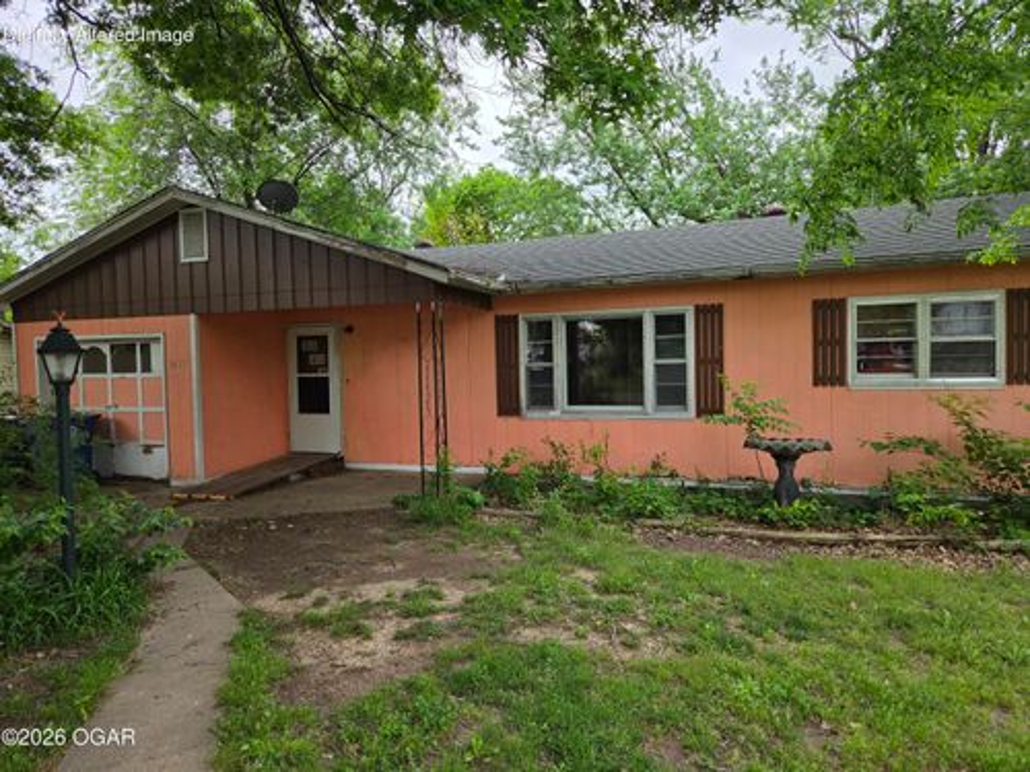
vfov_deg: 58.9
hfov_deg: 73.9
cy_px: 386
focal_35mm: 23
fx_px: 684
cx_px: 515
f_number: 1.8
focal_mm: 5.4
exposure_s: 1/1742
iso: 80
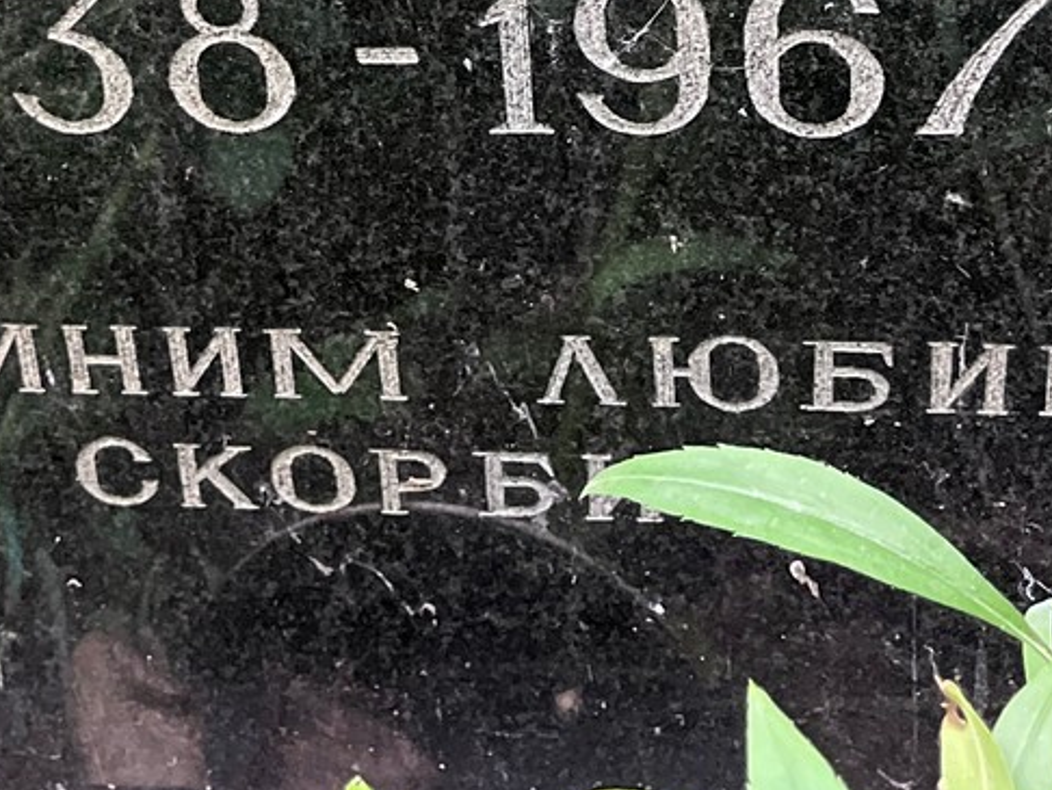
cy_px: -338
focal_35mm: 77
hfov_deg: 25.1
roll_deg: +8.0
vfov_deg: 17.5
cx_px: 281
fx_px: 2341
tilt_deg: -27.3
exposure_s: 1/40
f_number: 1.6
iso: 640
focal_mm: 5.1
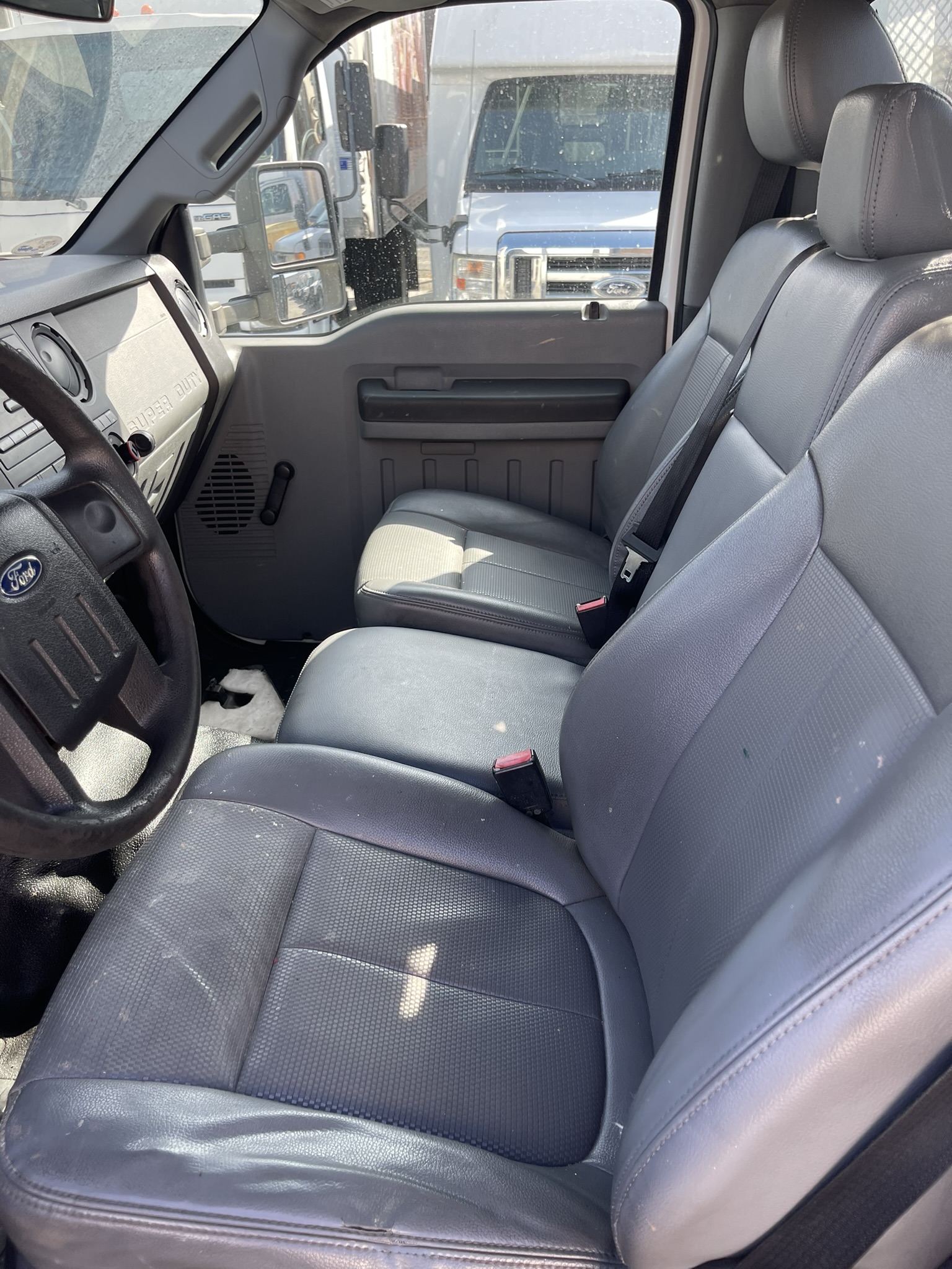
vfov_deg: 69.4
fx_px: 917
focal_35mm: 25
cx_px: 476
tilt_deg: -26.7
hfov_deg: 54.9
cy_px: 634
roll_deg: +0.2
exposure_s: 1/216
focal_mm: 5.1
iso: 32
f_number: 1.6
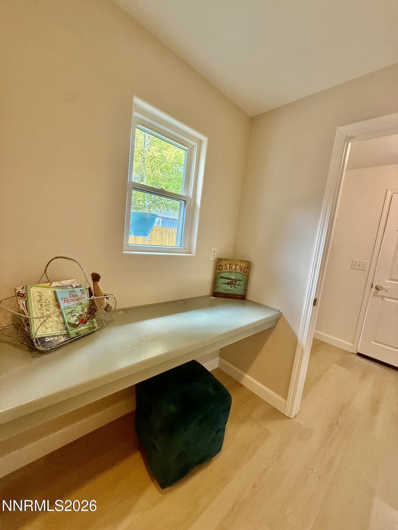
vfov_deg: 102.1
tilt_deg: -6.4
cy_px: 265
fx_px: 215
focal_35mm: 14
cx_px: 199
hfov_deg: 85.7
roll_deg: -6.9
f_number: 2.2
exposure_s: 1/120
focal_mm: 2.22
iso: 320
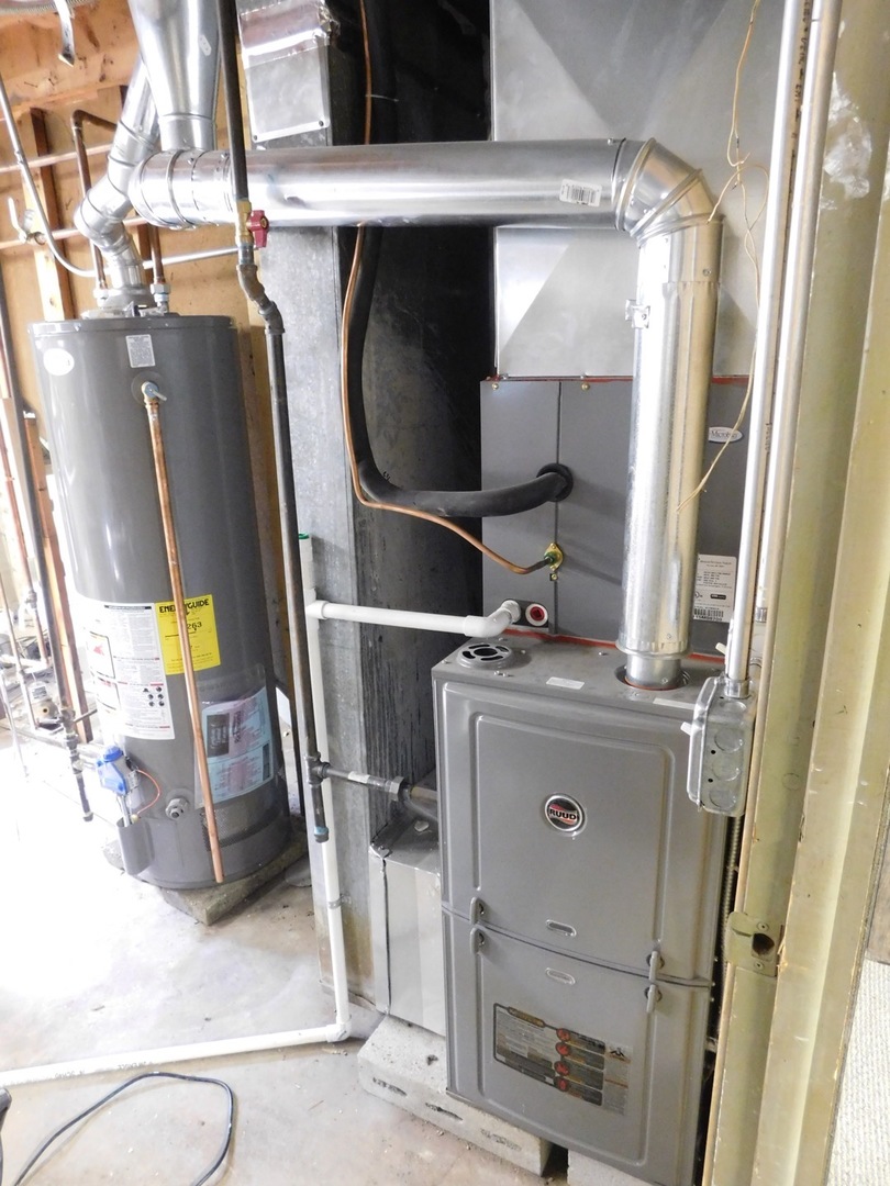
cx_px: 445
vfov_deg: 73.9
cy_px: 593
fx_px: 788
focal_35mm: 23
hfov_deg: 58.9
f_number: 3
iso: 640
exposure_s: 1/8
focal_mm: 4
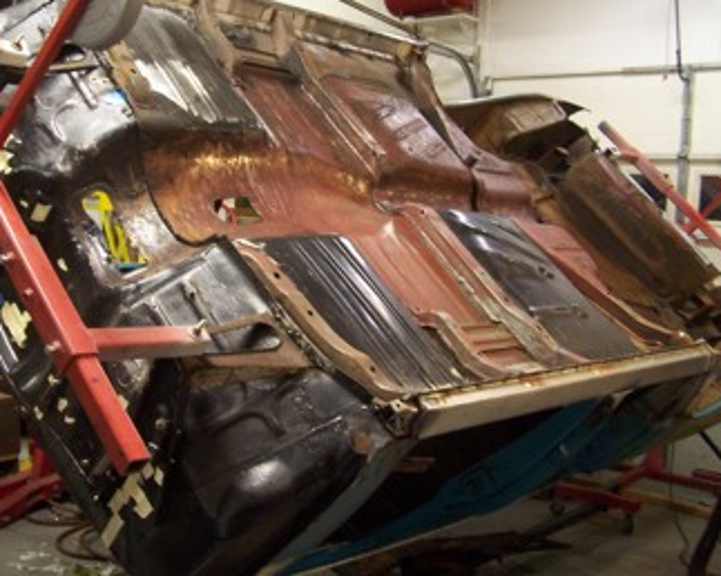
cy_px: 268
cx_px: 279
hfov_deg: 40.1
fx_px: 981
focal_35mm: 46
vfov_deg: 32.7
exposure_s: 1/8
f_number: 2.8
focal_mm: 6.3
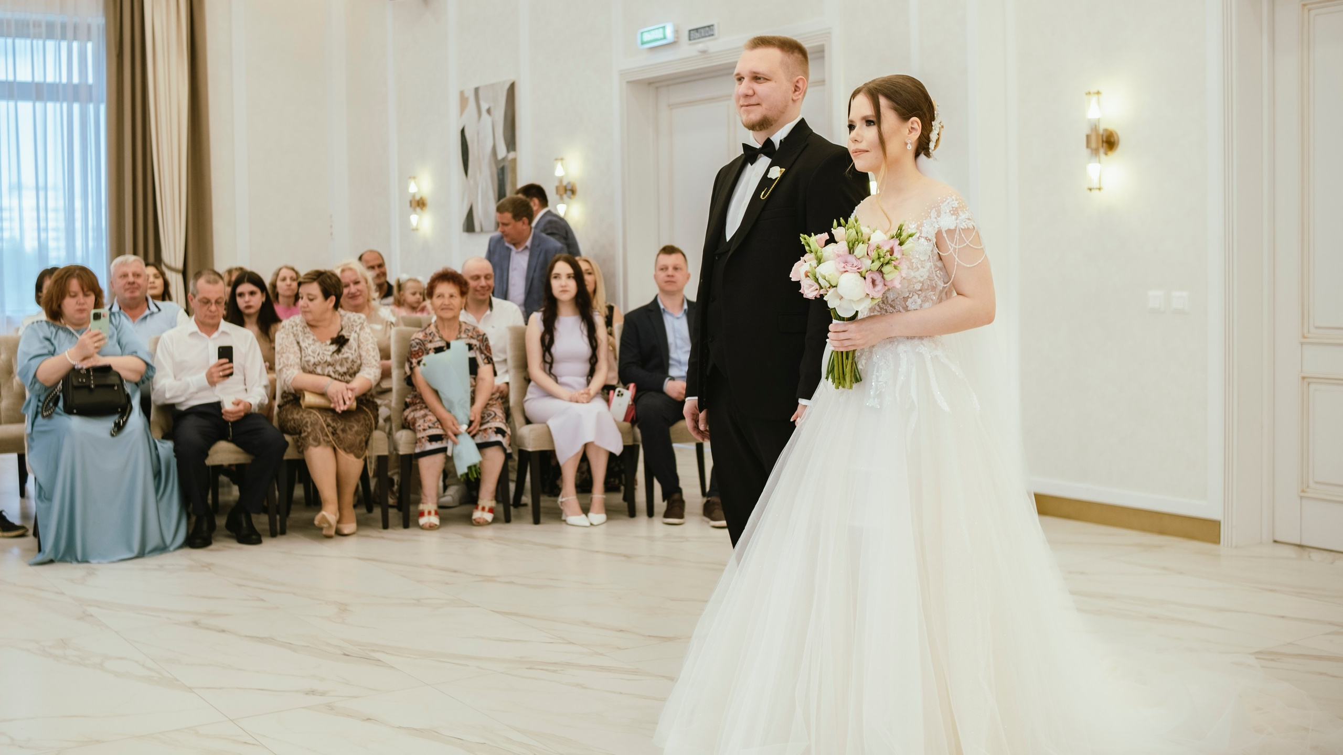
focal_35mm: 41
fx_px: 1462
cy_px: 313
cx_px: 593
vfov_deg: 28.9
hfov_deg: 49.2
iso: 160
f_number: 2.2
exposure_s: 1/180
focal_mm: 23
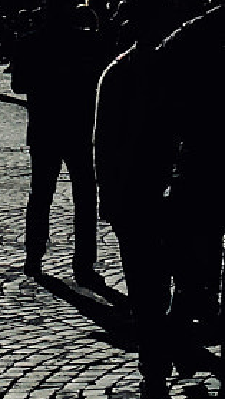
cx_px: 59
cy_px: -256
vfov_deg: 11.3
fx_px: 1919
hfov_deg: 6.7
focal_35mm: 181
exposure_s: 1/7692
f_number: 2.2
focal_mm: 4.15
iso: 25
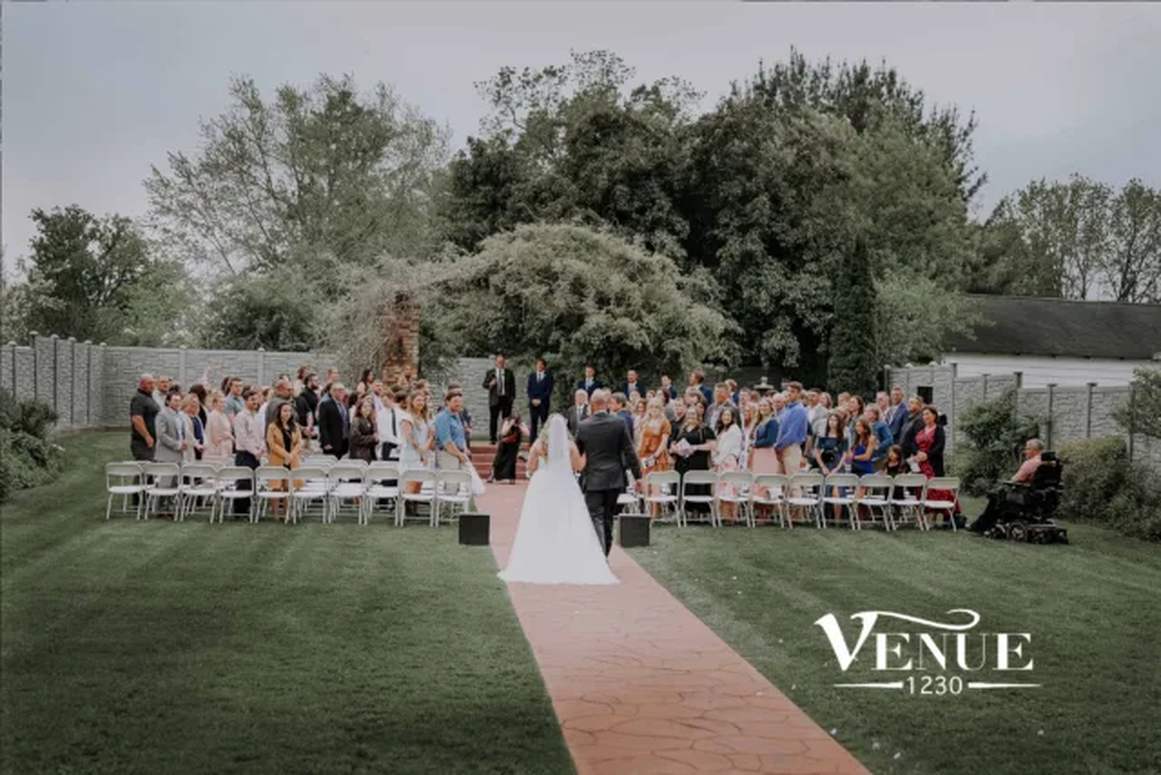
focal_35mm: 35
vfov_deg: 37.9
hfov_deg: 54.4
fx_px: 1129
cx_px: 580
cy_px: 388
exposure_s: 1/250
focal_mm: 35
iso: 125
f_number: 2
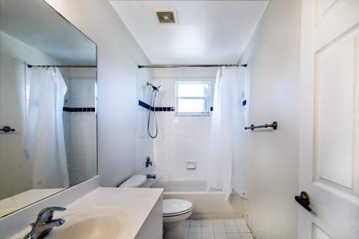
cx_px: 180
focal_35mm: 16
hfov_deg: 96.7
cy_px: 120
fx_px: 160
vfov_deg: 73.7
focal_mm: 16
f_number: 7.1
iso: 200
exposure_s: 1/8
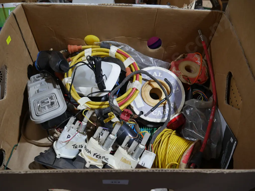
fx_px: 206
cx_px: 128
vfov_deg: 49.8
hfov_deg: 63.4
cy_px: 96
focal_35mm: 28
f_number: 3.5
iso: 250
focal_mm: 14
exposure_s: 1/60
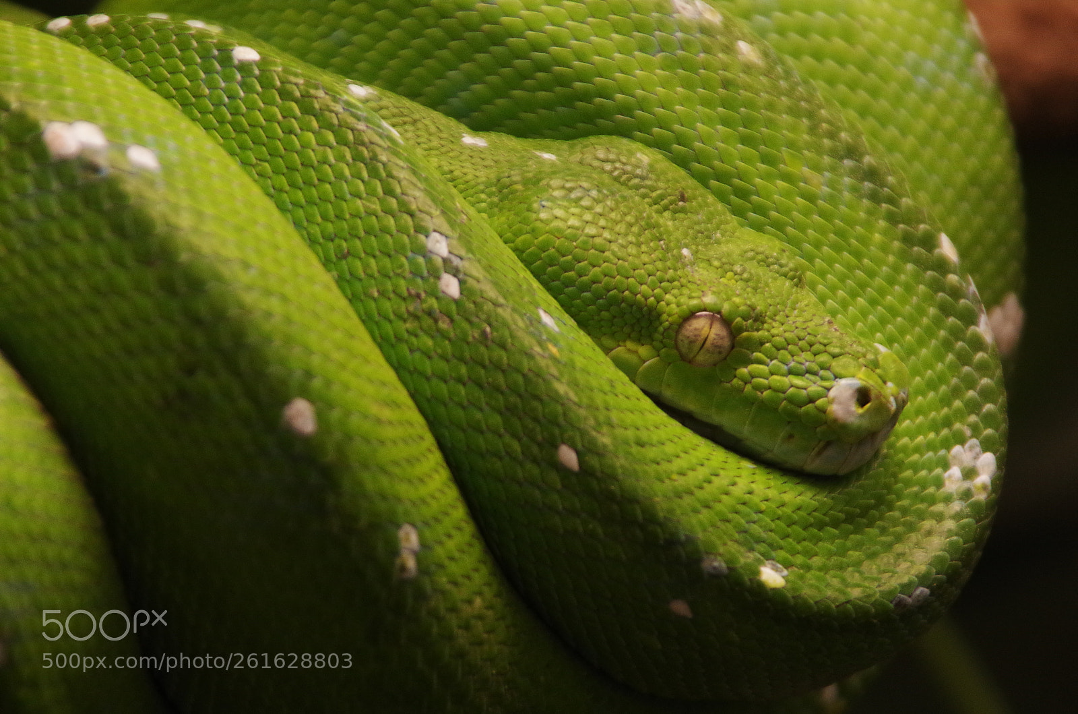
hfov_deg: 4.6
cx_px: 539
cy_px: 357
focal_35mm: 450
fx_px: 13444
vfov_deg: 3.0
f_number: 6.3
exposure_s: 1/125
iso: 1600
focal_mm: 300
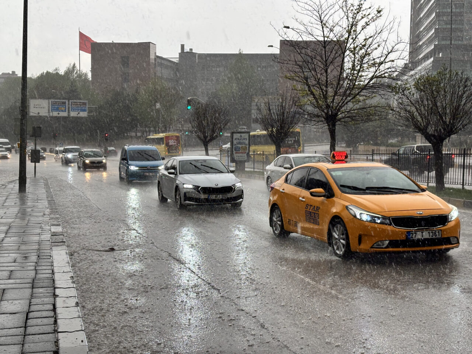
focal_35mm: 52
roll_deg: -0.4
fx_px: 709
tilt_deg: -5.0
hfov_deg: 36.8
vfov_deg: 28.0
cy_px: 177
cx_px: 236
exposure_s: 1/117
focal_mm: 5.96
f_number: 1.6
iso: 25
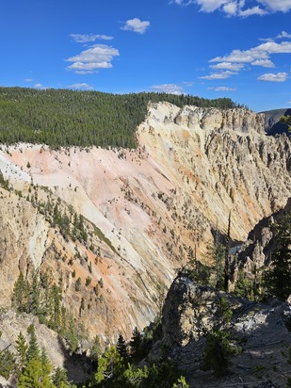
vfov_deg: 61.5
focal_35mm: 29
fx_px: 325
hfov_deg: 48.2
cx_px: 153
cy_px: 170
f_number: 1.8
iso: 25
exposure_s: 1/3637
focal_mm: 5.4
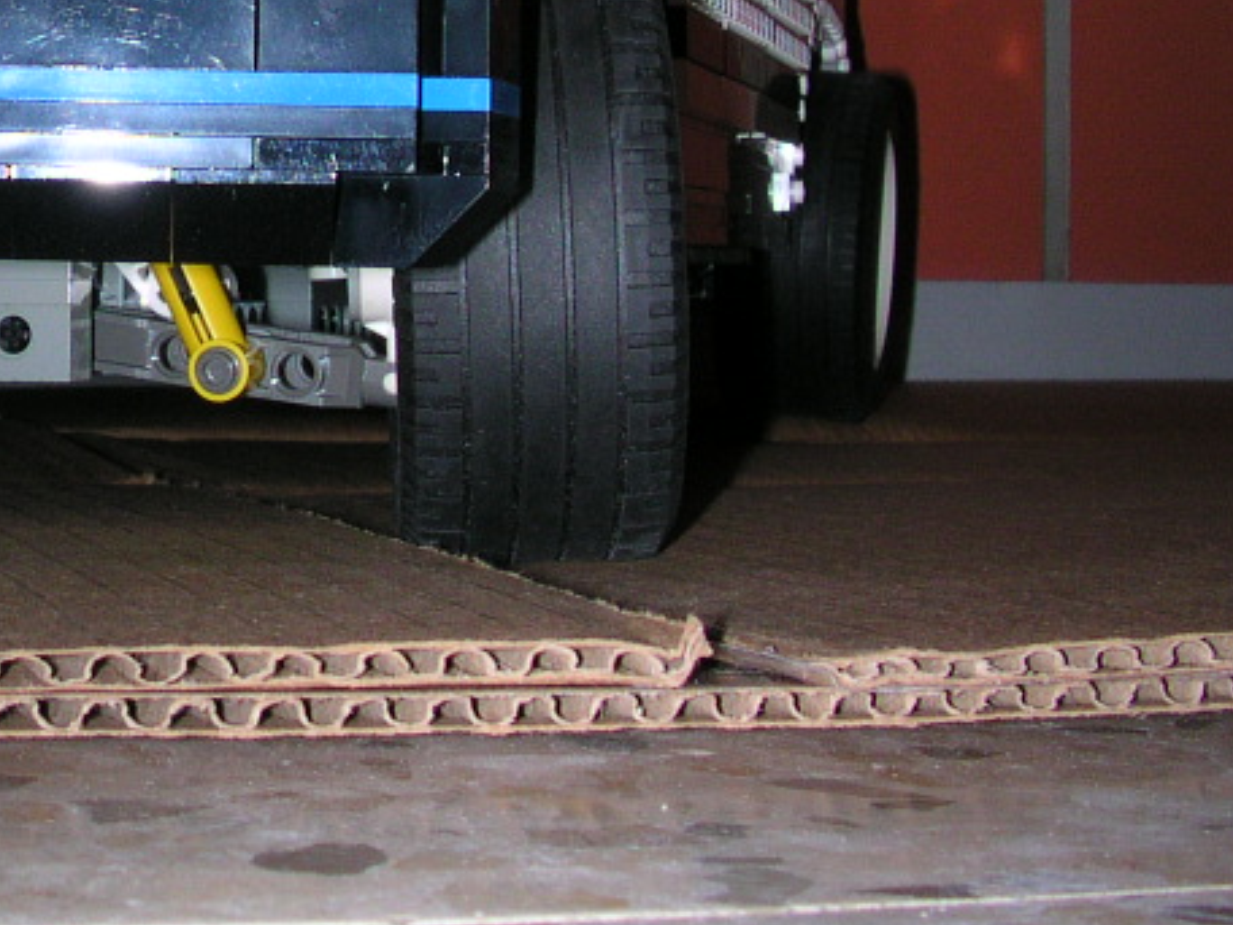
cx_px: -76
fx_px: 2956
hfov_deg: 22.4
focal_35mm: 83
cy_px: 138
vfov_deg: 17.6
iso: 100
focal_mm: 5.6
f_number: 4.5
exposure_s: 1/60
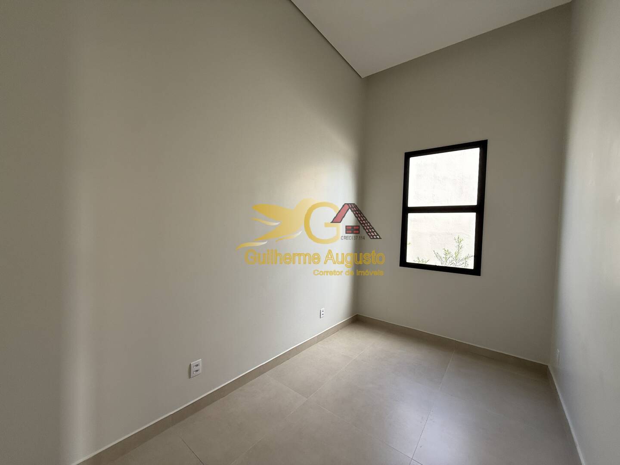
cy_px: 232
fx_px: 251
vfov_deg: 85.7
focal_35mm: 14
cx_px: 310
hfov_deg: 102.1
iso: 64
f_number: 2.2
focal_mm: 2.22
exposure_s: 1/145
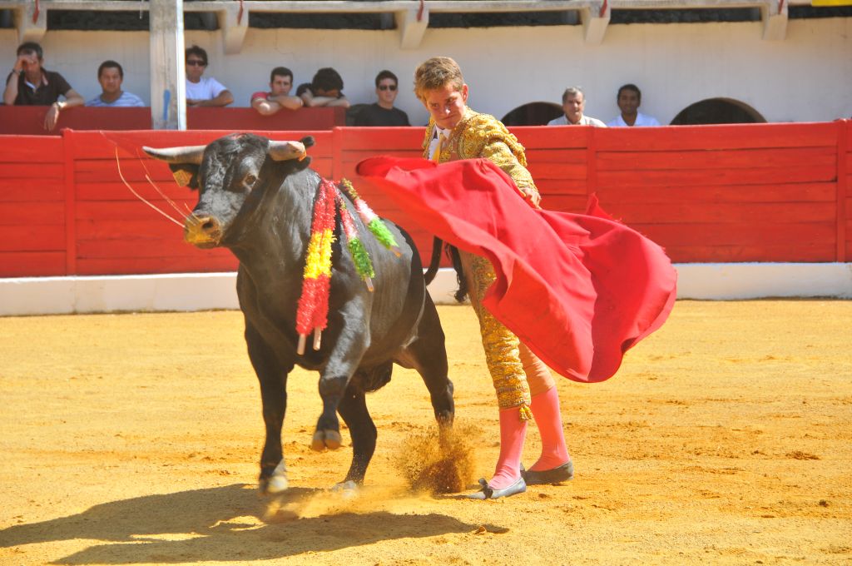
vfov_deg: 8.7
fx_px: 3723
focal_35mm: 158
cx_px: 426
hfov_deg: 13.1
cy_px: 283
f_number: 5.6
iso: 200
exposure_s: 1/350
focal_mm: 105
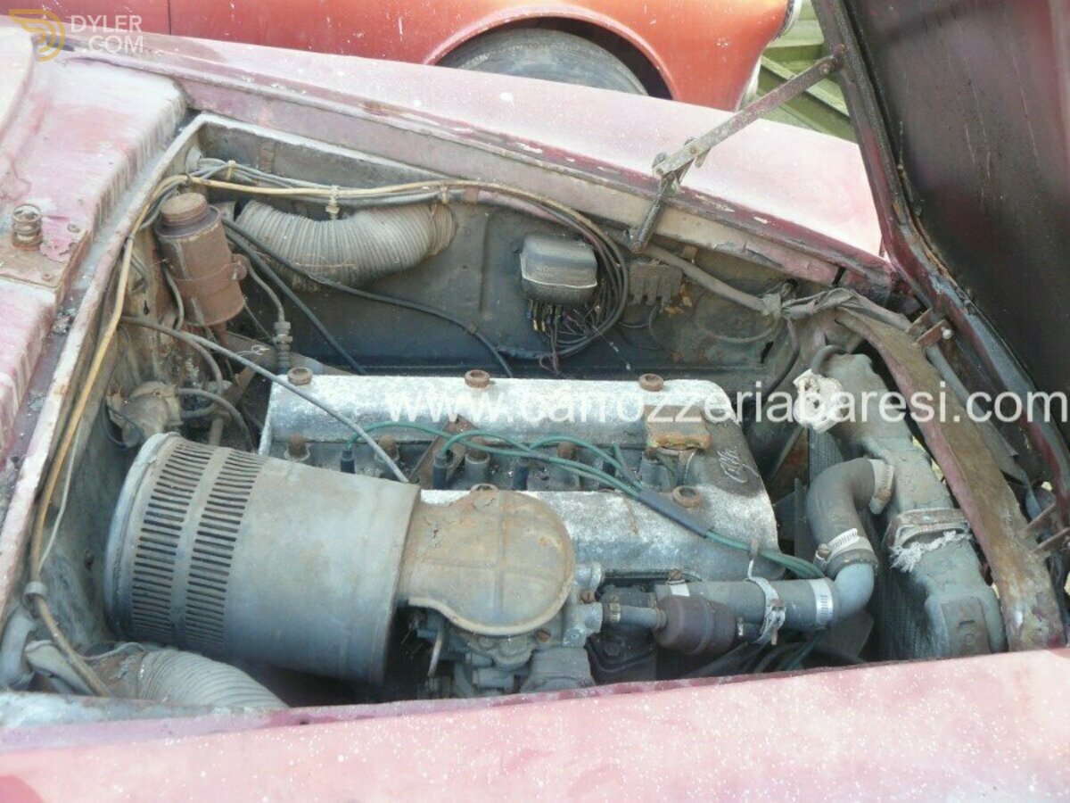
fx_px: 1113
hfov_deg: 51.4
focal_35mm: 36
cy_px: 402
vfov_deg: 39.7
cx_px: 535
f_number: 2.8
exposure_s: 1/30
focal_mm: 6
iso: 160
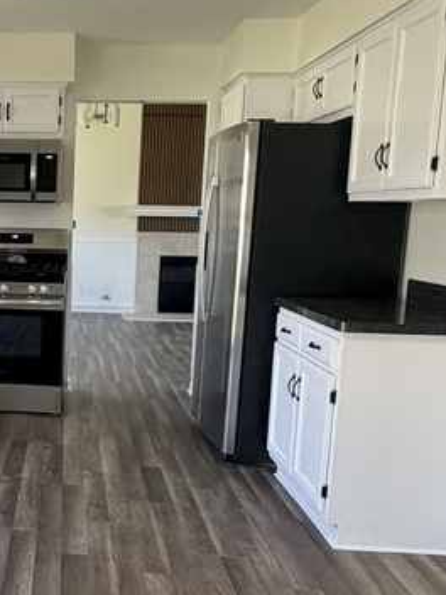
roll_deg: -1.1
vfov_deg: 43.8
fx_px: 739
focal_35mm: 43
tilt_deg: -8.9
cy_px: 331
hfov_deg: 31.0
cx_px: -5
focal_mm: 2.22
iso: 160
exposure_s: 1/120
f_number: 2.2
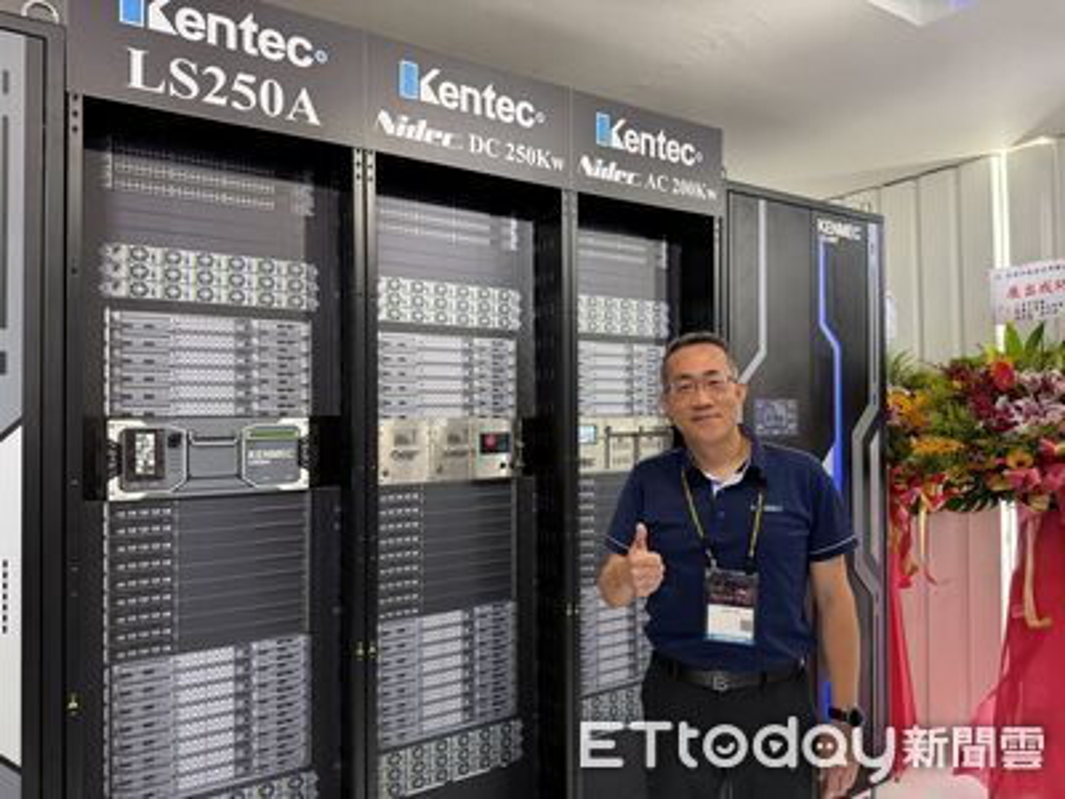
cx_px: 532
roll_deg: +0.9
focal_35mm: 24
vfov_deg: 56.8
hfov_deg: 71.6
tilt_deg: +2.8
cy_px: 400
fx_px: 738
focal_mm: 6.76
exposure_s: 1/120
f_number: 1.78
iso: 160
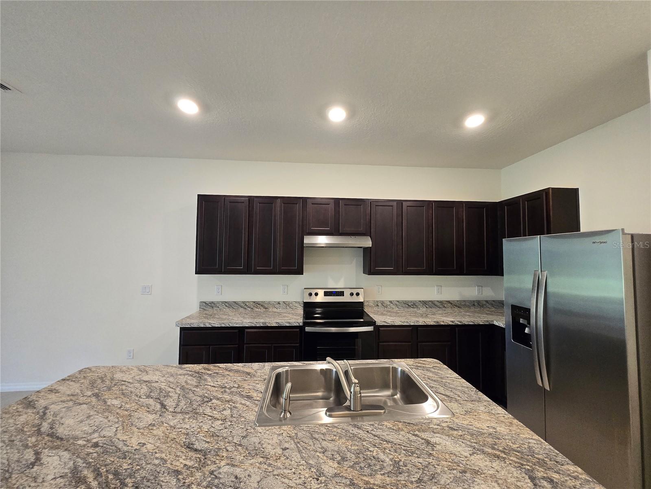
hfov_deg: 106.2
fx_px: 244
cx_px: 326
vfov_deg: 89.9
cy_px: 244
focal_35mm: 13
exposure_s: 1/60
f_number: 2.2
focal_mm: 1.7
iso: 250
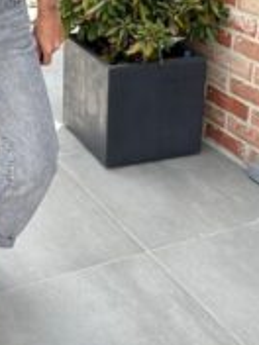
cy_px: -18
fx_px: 678
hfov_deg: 20.8
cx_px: -6
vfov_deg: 26.7
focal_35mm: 68
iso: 25
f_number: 1.9
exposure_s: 1/684
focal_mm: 2.69
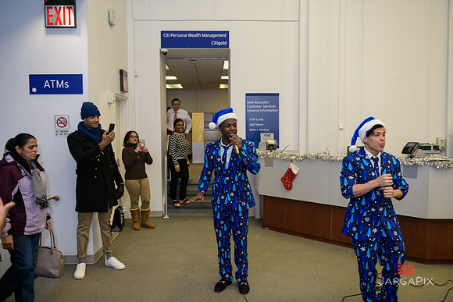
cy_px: 151
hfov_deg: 58.7
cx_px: 226
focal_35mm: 32
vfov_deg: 41.1
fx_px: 403
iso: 400
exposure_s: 1/125
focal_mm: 32
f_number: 3.2
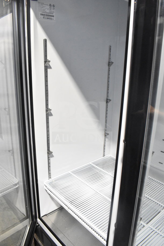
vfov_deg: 67.4
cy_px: 123
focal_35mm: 27
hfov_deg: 47.9
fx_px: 184
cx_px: 82
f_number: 8
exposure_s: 1/250
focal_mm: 18
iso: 6400
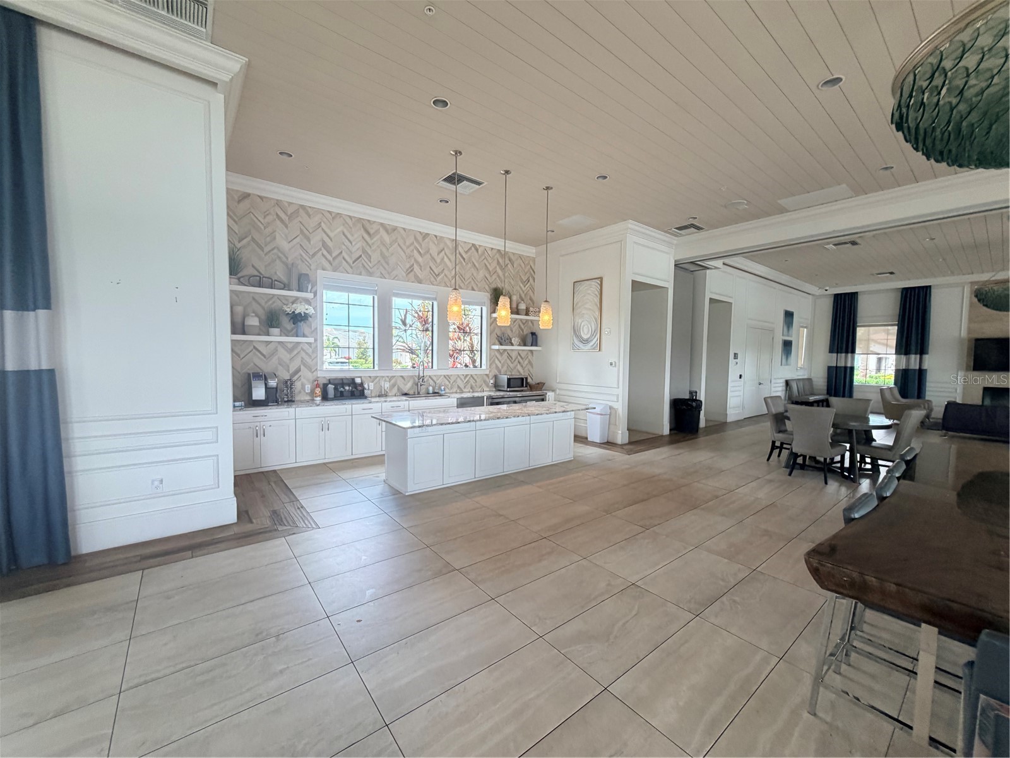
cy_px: 379
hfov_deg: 102.1
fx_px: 408
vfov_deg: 85.7
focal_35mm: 14
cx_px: 505
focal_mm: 2.22
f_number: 2.2
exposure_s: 1/120
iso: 200
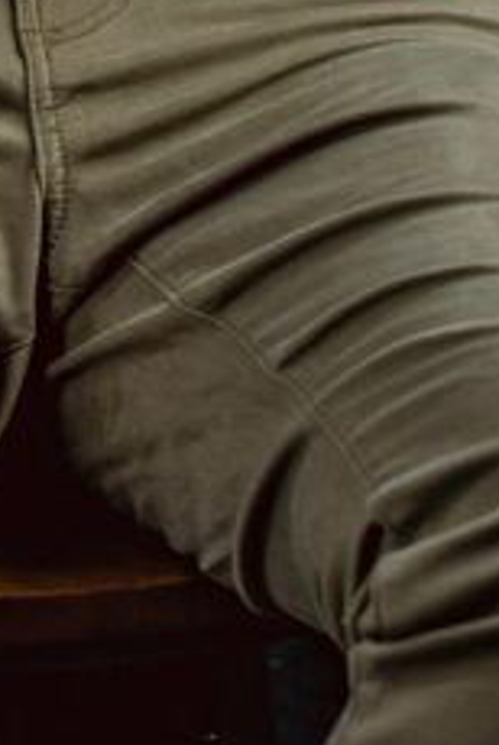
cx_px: -3
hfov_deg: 4.4
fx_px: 6446
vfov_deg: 6.4
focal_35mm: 311
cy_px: -875
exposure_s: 1/320
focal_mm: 70
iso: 100
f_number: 5
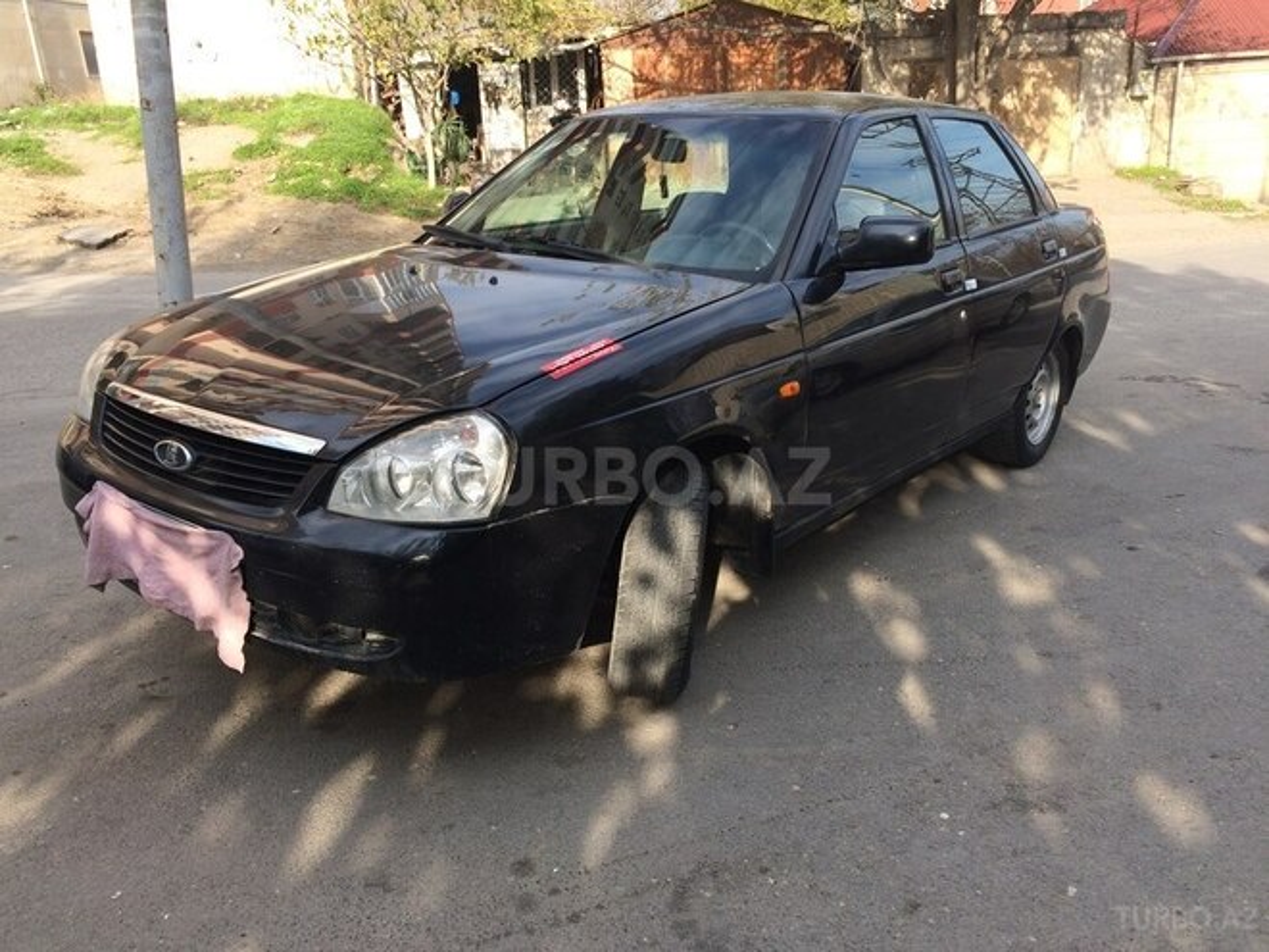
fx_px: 1063
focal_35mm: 29
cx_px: 634
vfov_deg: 48.2
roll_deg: +4.1
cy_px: 476
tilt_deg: -19.4
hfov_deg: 61.7
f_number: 2.2
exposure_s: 1/651
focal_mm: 4.15
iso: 32
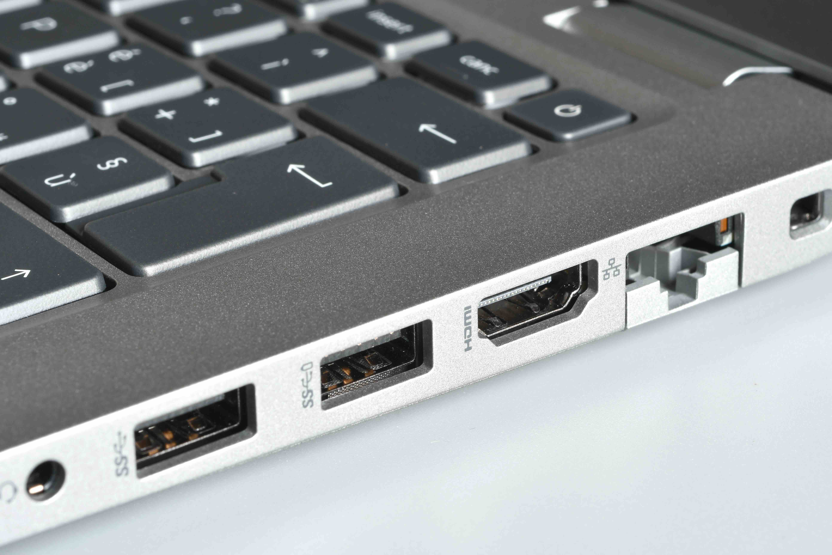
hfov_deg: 22.6
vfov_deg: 15.2
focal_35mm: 90
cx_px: 416
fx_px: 2080
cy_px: 278
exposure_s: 2.5
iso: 100
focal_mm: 60
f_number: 18
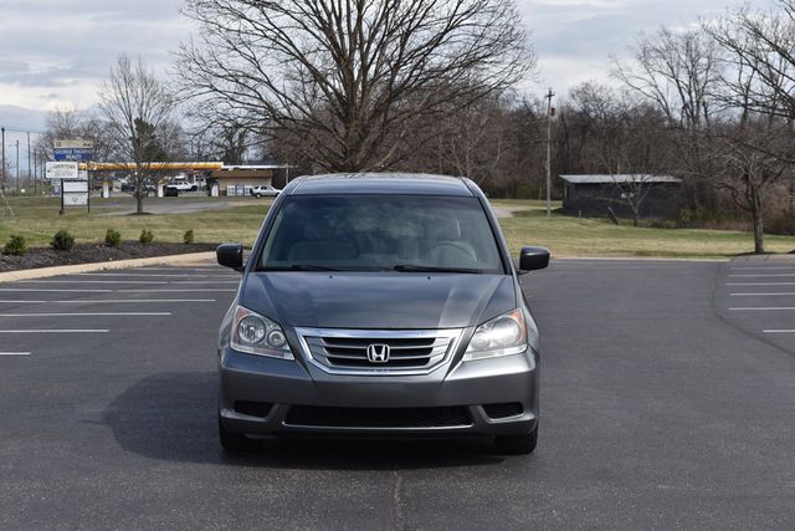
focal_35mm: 72
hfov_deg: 28.1
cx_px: 398
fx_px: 1590
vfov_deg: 18.9
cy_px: 266
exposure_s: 1/320
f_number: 9
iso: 100
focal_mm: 48
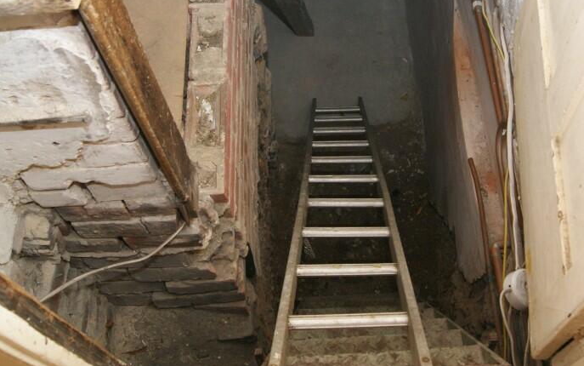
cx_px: 326
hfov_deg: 48.1
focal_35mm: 41
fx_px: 653
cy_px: 96
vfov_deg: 30.8
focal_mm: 18
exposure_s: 1/60
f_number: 5.6
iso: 400
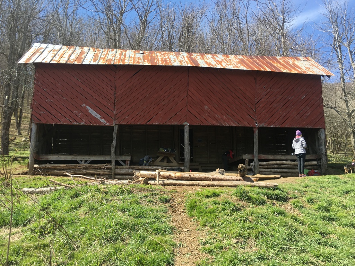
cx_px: 178
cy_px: 133
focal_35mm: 29
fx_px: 297
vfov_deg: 48.2
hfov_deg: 61.7
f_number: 2.2
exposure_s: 1/574
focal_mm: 4.15
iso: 25
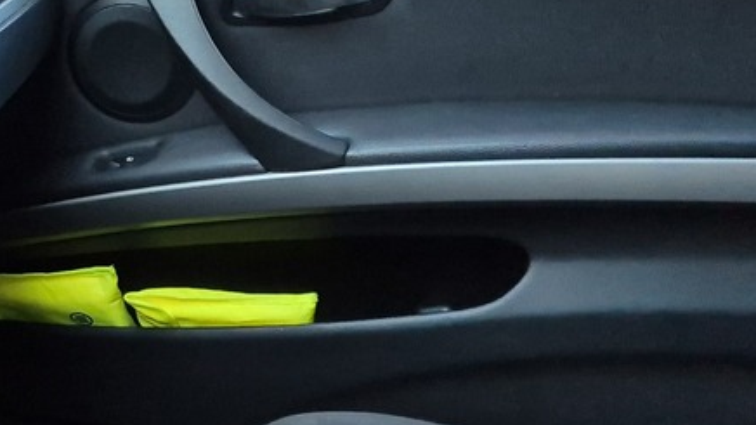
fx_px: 1844
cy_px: 139
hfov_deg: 21.7
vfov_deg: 13.1
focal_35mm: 92
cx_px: -116
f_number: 1.8
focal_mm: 5.4
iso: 125
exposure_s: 1/180
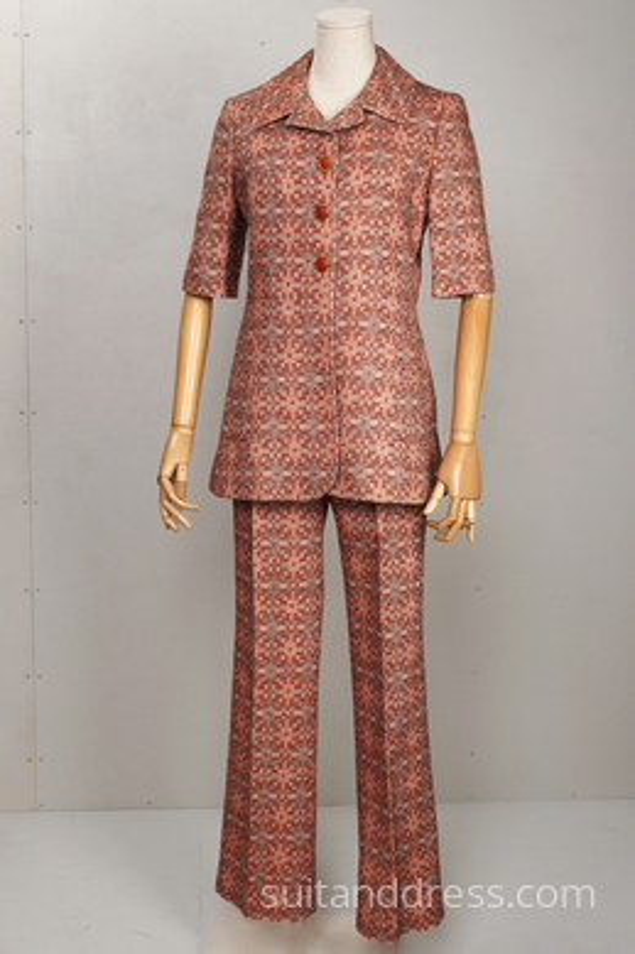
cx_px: 318
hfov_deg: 28.1
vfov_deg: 41.1
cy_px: 477
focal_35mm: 48
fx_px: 1271
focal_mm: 32
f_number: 8
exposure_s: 1/20
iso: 320
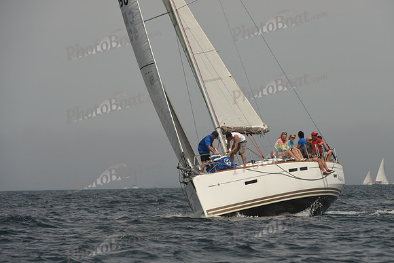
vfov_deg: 3.6
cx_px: 197
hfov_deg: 5.4
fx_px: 4160
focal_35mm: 380
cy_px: 132
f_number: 9
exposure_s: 1/800
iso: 250
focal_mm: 380
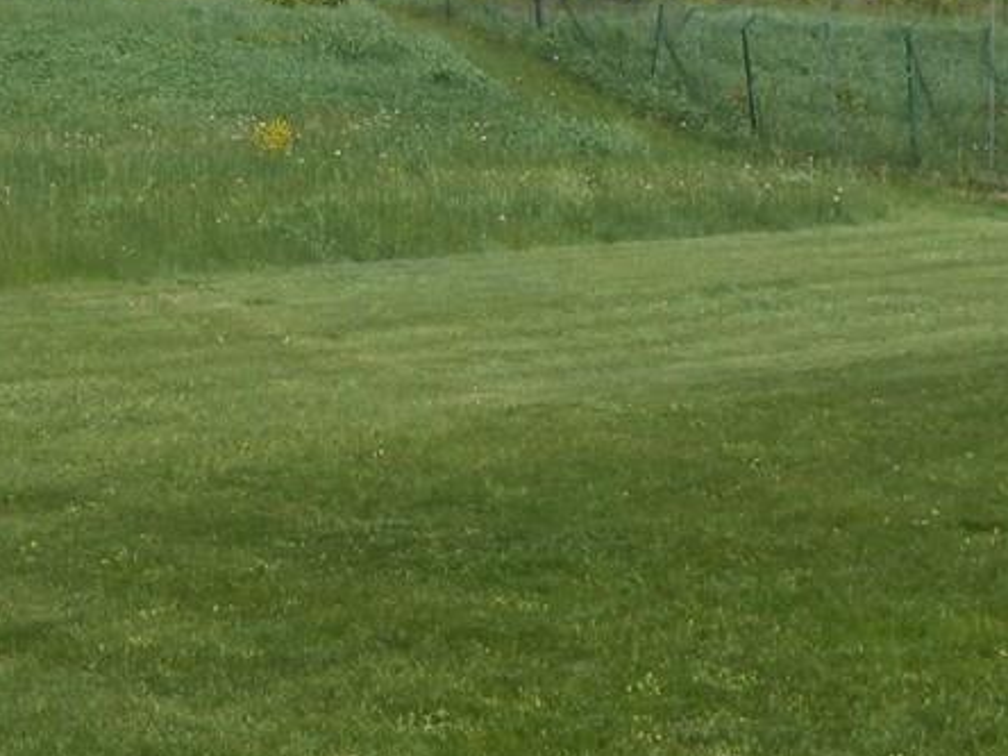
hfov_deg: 17.3
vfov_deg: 13.1
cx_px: 268
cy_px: 222
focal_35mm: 113
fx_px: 3291
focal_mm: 8.8
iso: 80
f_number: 4.8
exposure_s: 1/640
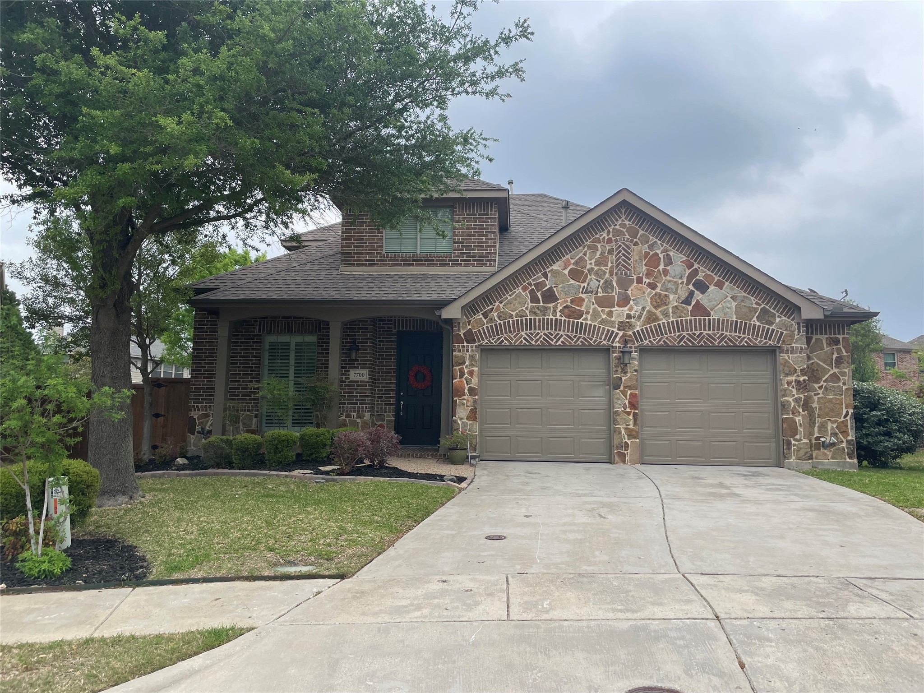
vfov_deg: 53.1
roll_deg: -0.6
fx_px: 694
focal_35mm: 26
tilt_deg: +6.1
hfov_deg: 67.3
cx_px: 462
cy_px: 346
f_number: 1.6
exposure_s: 1/1855
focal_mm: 4.2
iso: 32
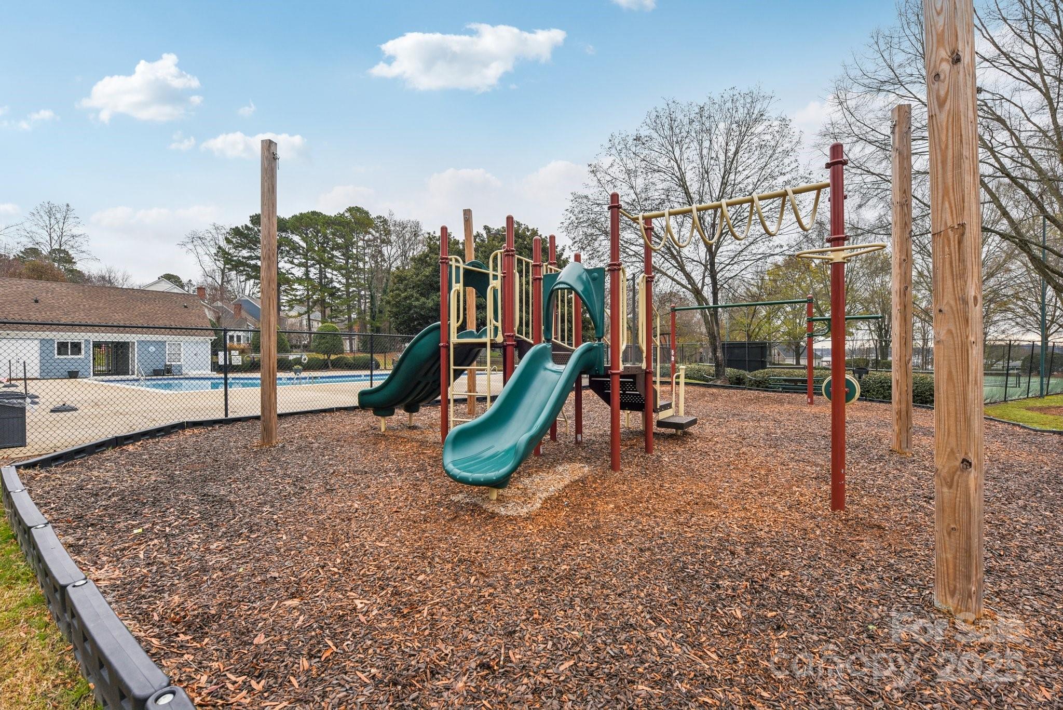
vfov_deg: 73.8
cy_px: 355
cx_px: 532
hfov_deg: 96.7
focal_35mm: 16
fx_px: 473
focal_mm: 16
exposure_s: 1/200
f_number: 8
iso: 200
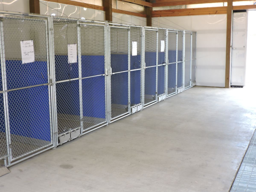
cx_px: 128
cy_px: 96
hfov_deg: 43.9
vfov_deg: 33.6
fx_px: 318
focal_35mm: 43
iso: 180
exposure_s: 1/50
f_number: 3.4
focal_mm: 7.7
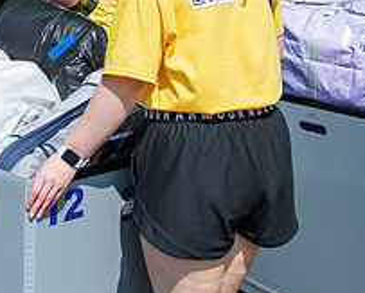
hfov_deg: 24.0
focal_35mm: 75
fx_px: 811
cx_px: -22
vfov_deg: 20.1
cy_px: 30
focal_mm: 28
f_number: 3.5
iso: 80
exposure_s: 1/800
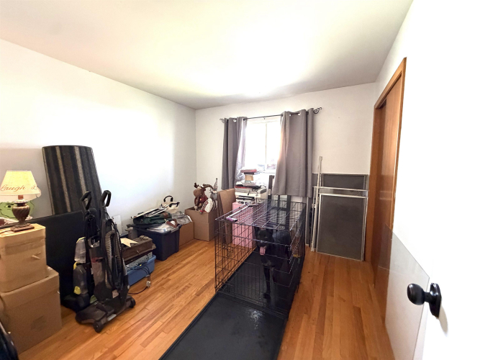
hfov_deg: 102.1
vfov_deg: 85.7
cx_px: 240
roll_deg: -0.8
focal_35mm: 14
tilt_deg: -6.6
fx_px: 194
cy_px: 180
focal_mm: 2.22
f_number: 2.2
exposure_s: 1/60
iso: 640
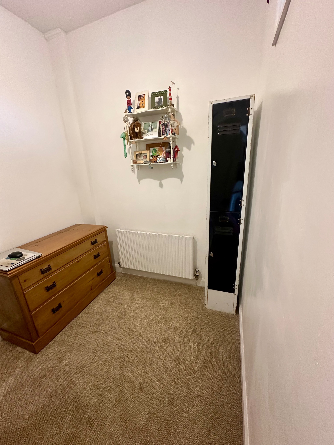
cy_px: 222
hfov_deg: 85.7
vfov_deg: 102.1
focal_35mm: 14
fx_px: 180
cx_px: 167
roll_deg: +3.6
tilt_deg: -16.2
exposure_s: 1/50
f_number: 2.2
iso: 320
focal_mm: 2.22
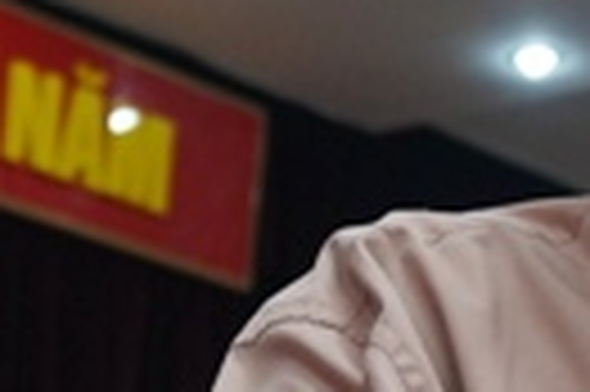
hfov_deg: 11.0
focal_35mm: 188
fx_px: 3077
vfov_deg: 7.3
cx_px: 266
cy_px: 270
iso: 800
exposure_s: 1/60
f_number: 4
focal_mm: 26
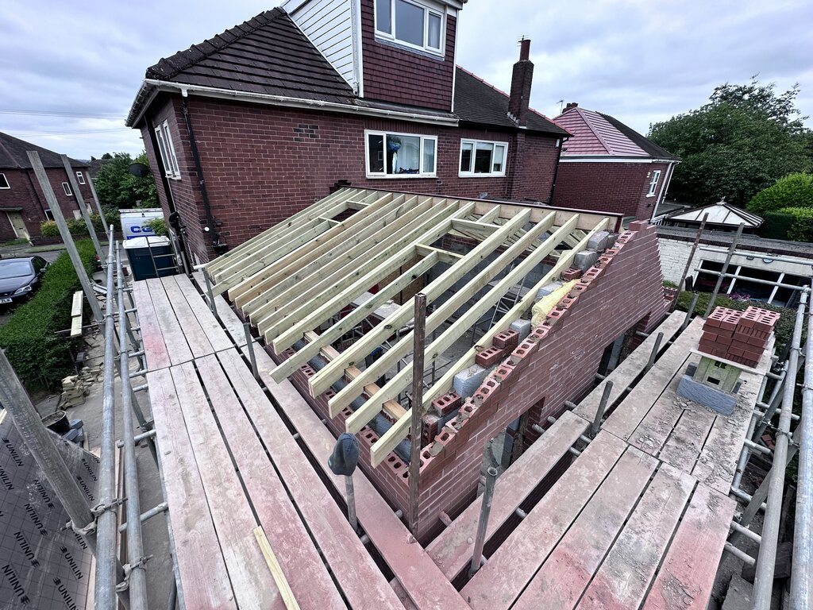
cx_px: 406
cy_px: 305
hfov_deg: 102.1
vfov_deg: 85.7
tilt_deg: -24.6
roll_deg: -0.4
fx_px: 329
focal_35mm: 14
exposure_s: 1/654
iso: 40
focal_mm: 2.22
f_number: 2.2
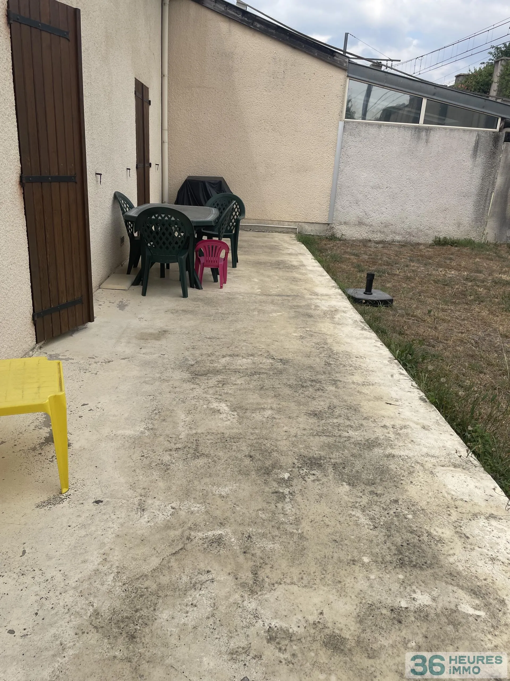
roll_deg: -3.3
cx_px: 255
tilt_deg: -20.1
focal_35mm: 26
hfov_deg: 53.1
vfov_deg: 67.3
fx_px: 511
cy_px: 340
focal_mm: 4.2
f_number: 1.6
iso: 32
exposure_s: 1/2959
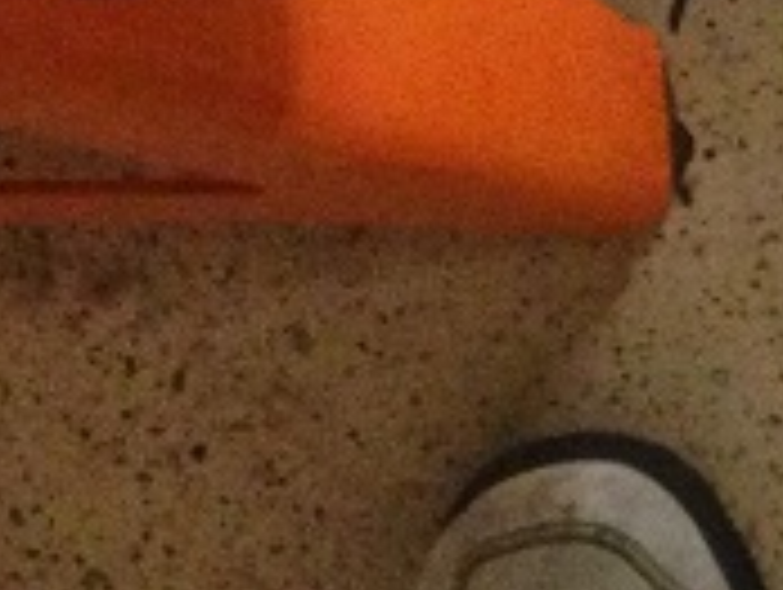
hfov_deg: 9.9
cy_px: -198
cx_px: 1197
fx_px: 4394
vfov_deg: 7.6
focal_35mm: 194
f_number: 2.4
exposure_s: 1/20
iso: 320
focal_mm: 4.12
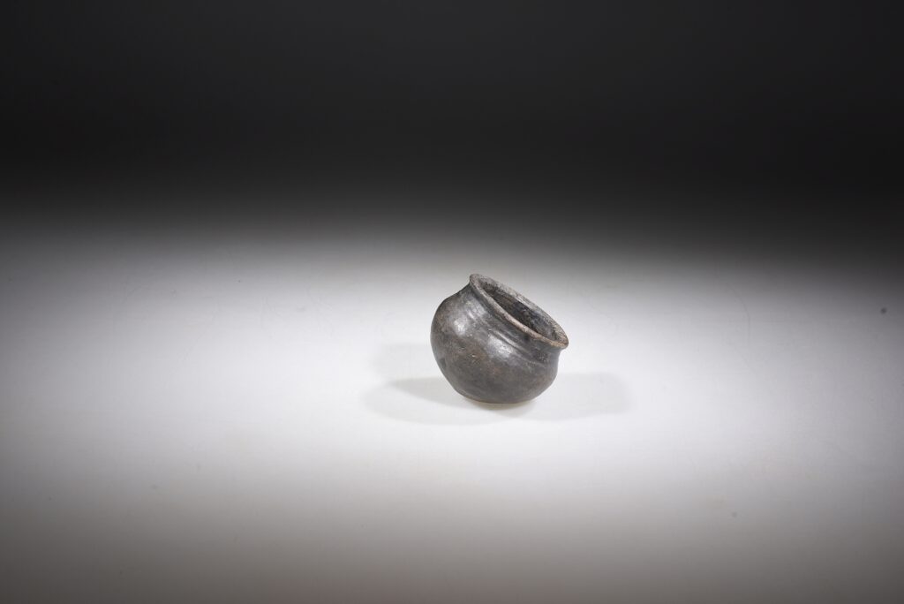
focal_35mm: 50
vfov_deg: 27.0
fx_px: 1256
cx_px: 452
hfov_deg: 39.6
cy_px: 302
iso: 200
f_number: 11
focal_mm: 50
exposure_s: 1/125
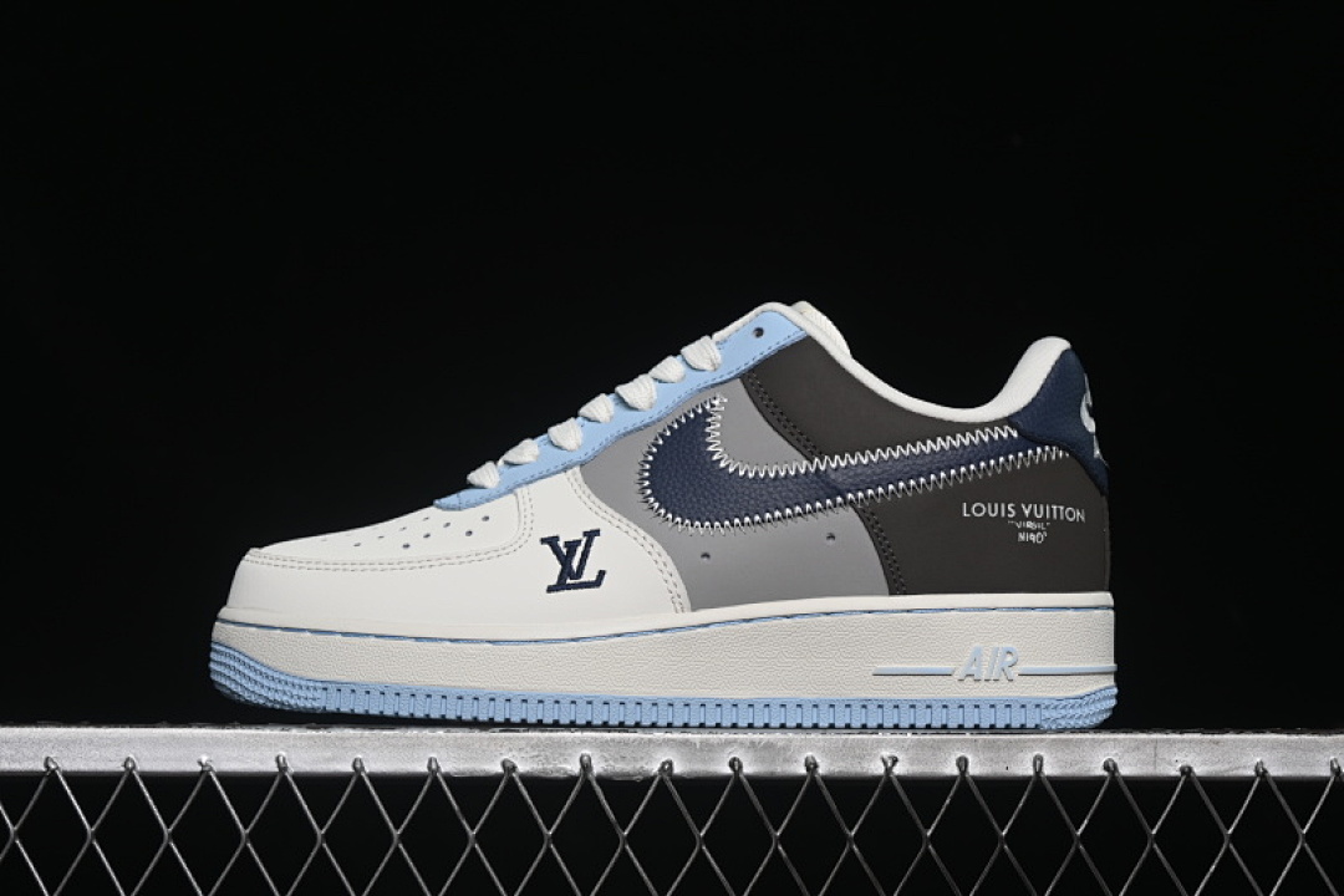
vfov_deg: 18.2
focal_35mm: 75
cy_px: 448
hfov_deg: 27.0
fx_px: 2800
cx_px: 672
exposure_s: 1/60
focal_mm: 50
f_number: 7.1
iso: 160
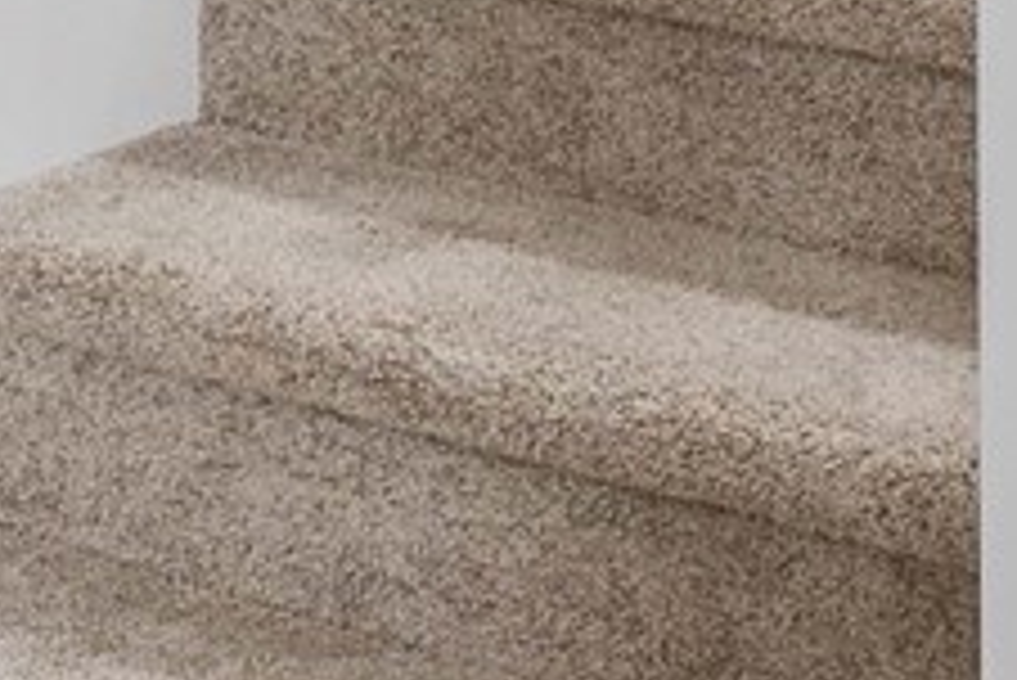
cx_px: 713
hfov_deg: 15.1
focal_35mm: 135
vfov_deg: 9.1
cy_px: -977
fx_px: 3816
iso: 640
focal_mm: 18
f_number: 7.1
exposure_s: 1/30
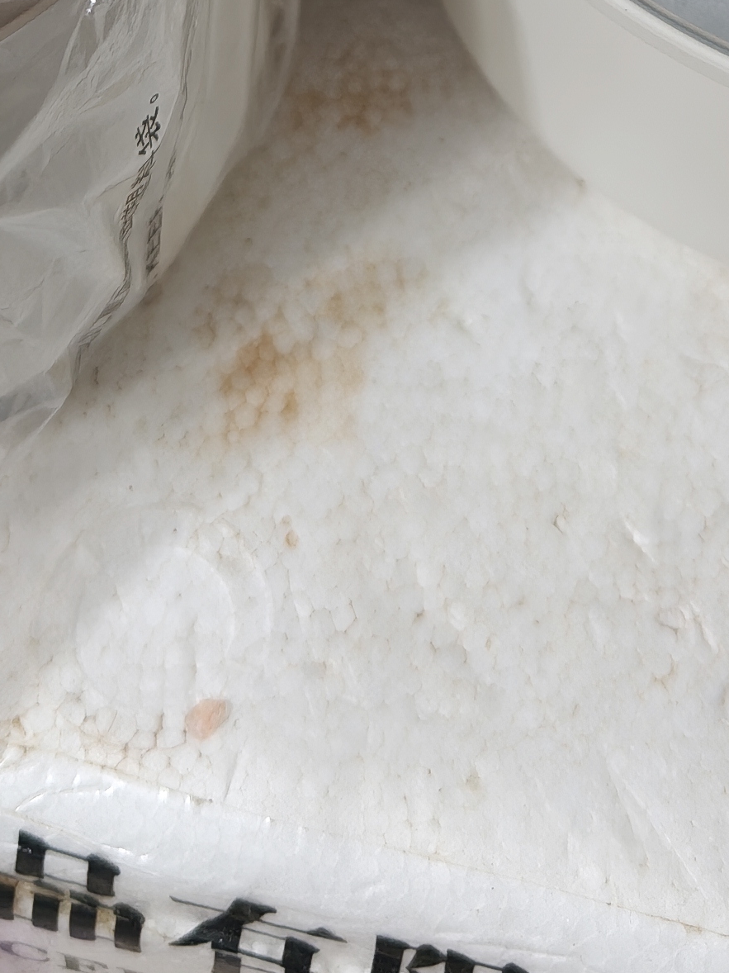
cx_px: 385
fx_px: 2247
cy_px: -381
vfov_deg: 21.4
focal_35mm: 80
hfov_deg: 18.4
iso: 1000
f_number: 1.8
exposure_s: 1/100
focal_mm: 8.67
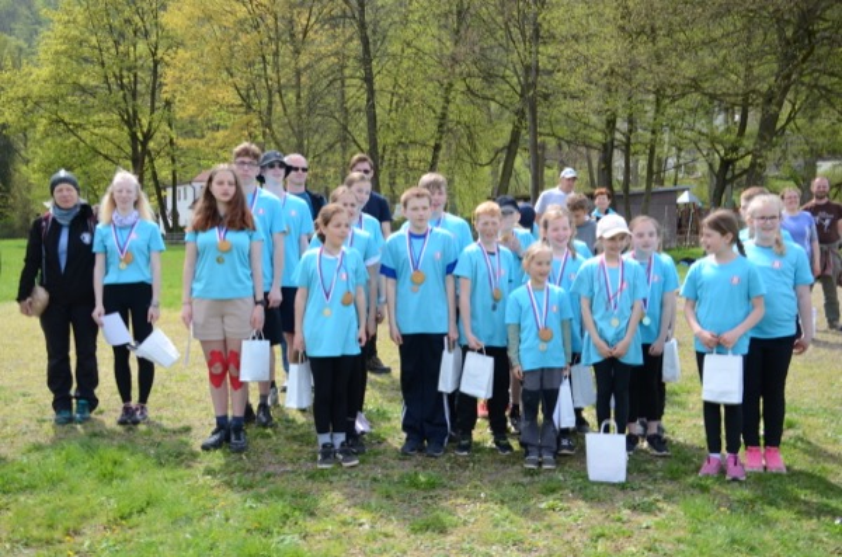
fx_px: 945
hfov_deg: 48.0
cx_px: 421
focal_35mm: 40
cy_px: 278
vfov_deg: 32.8
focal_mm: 27
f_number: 4.5
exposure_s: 1/80
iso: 100
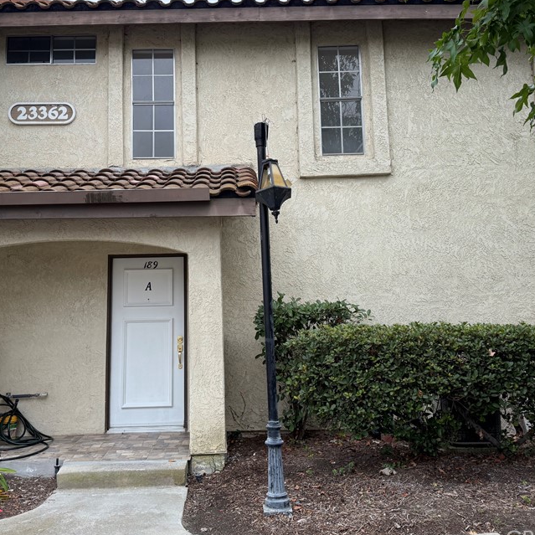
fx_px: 595
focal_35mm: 34
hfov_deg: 48.4
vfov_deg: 48.3
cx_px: 236
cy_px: 229
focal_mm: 6.76
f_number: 1.78
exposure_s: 1/1361
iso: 100
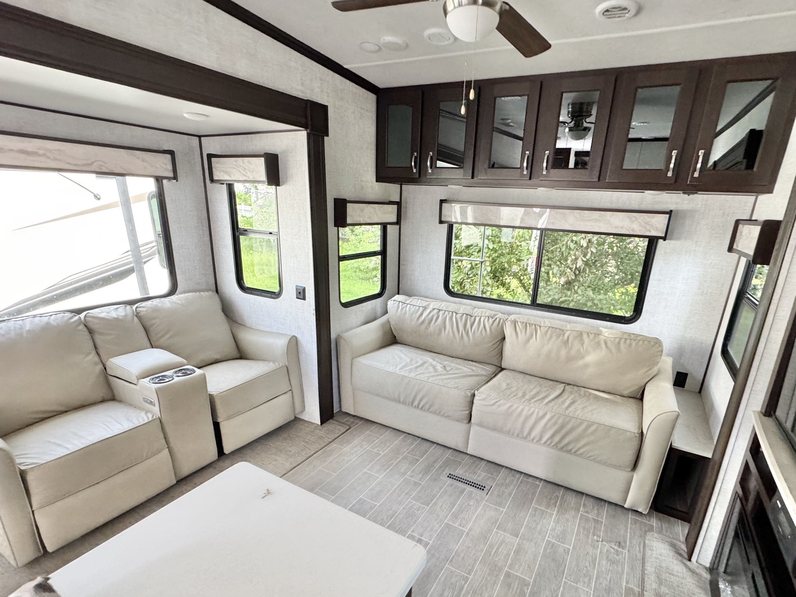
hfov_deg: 87.6
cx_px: 427
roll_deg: -0.3
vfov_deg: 71.3
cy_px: 339
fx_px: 414
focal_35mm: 18
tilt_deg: -22.8
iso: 320
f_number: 2.2
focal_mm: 2.22
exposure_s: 1/83
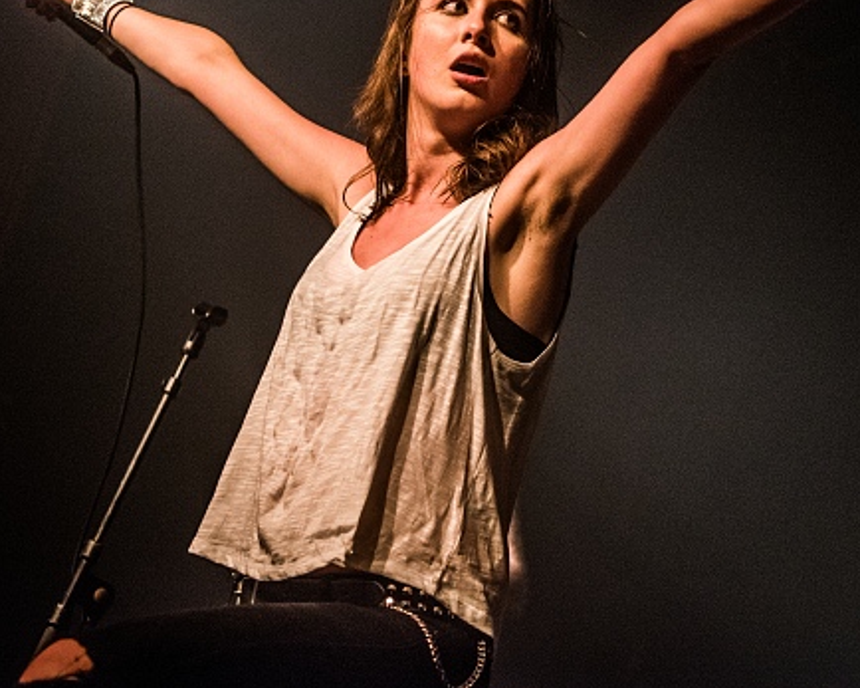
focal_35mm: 81
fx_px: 2061
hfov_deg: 23.5
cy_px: 239
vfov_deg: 18.9
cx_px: 571
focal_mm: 52
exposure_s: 1/100
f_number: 2.8
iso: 2000
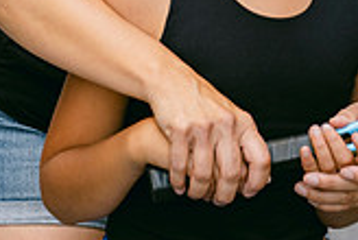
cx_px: 52
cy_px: -28
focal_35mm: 392
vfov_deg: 3.5
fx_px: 3905
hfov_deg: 5.2
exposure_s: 1/125
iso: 160
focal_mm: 71.5
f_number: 2.8
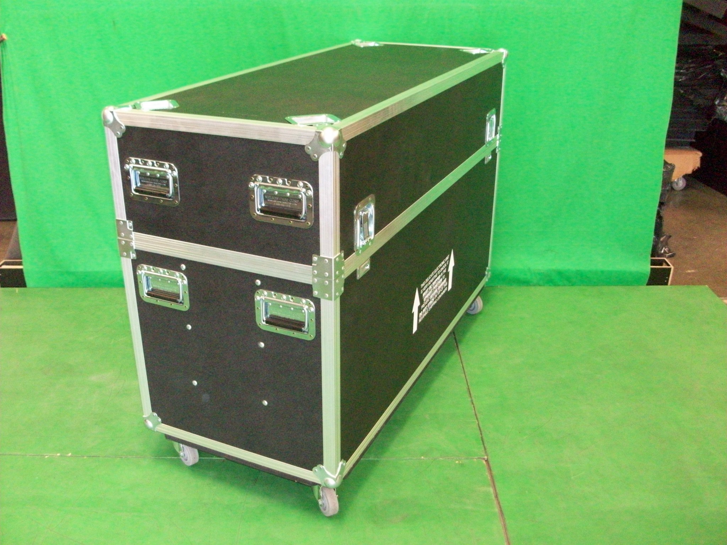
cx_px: 364
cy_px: 272
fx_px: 714
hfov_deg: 54.0
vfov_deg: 41.8
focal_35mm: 34
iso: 320
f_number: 2.8
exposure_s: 1/60
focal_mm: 5.7
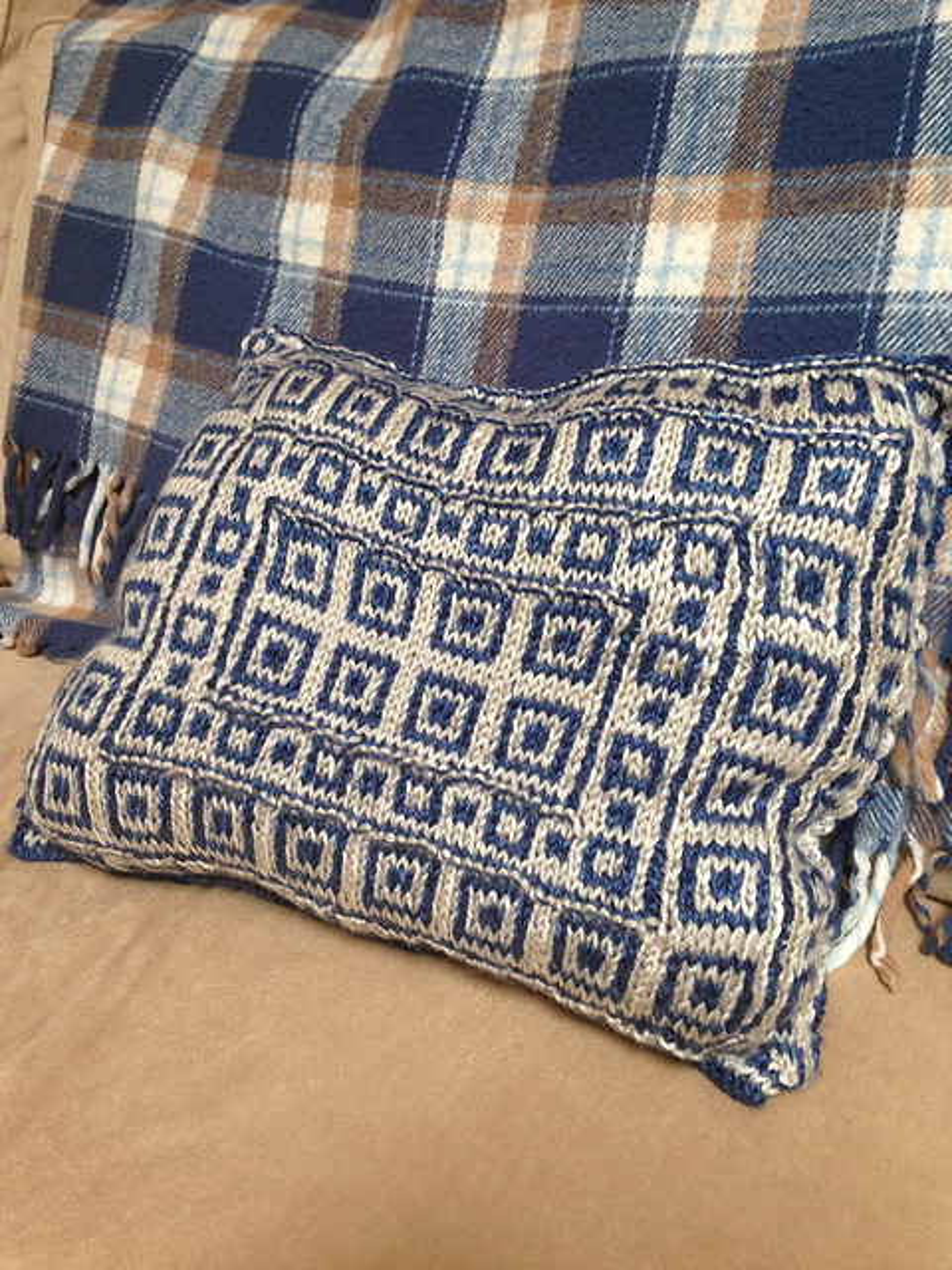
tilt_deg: -24.8
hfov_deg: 42.9
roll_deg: +2.8
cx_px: 476
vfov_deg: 55.4
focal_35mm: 33
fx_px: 1210
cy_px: 635
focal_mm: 4.12
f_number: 2.4
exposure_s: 1/20
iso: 50
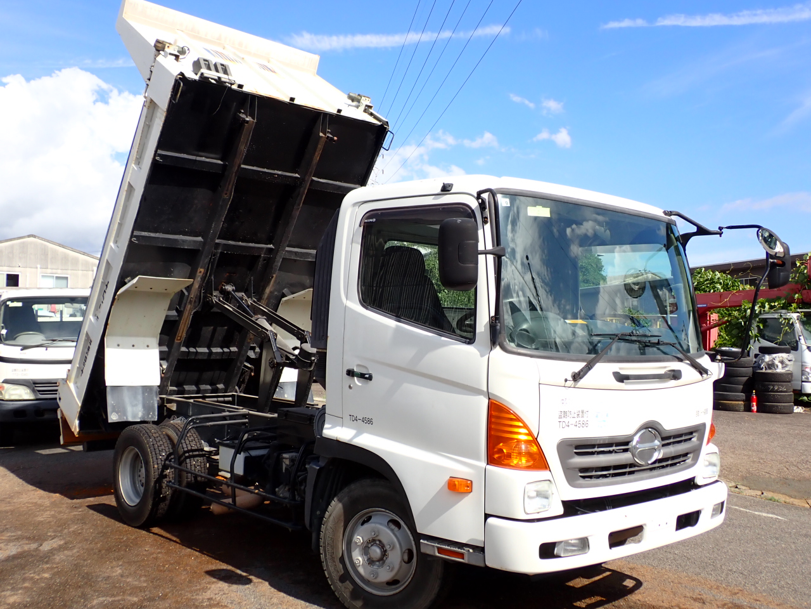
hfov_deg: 51.4
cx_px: 406
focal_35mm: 36
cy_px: 304
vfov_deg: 39.7
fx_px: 843
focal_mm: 6.37
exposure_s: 1/800
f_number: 3.5
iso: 100
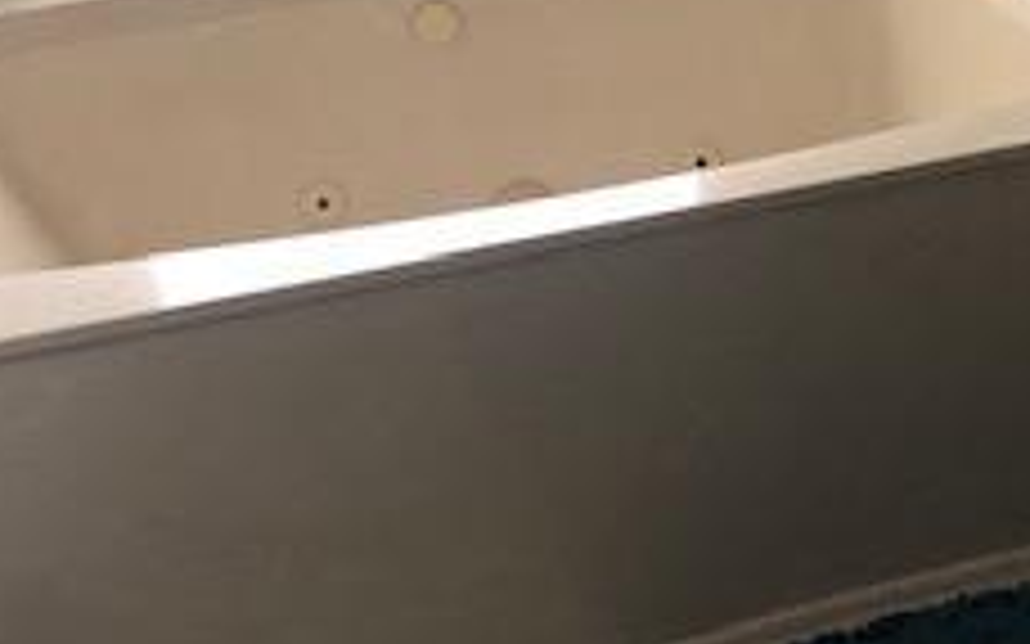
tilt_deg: -19.3
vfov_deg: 15.6
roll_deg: +1.7
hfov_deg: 23.8
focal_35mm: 83
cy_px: 77
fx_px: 2329
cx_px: 1048
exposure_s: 1/30
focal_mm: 3.99
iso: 32
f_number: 1.8
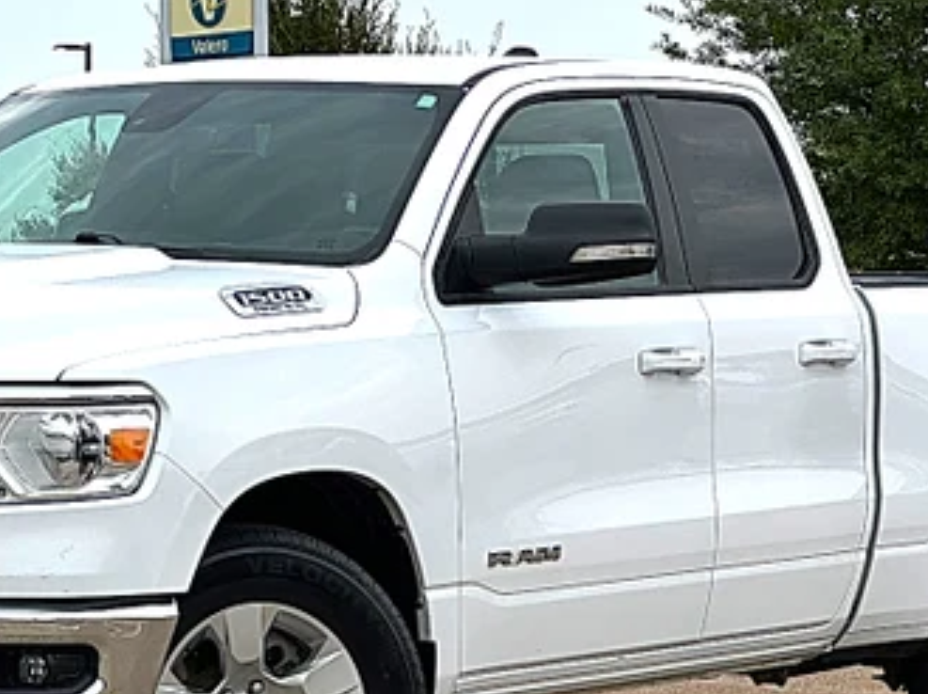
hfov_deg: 12.0
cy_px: 467
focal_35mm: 164
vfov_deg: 9.0
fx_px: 4392
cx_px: 293
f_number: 2.8
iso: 32
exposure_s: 1/626
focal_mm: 9
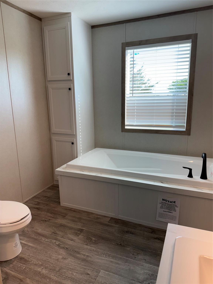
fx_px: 197
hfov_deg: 56.8
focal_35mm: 24
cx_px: 106
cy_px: 142
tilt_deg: -10.7
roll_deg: +0.7
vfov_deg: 71.6
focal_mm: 6.76
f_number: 1.78
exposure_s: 1/342
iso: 100
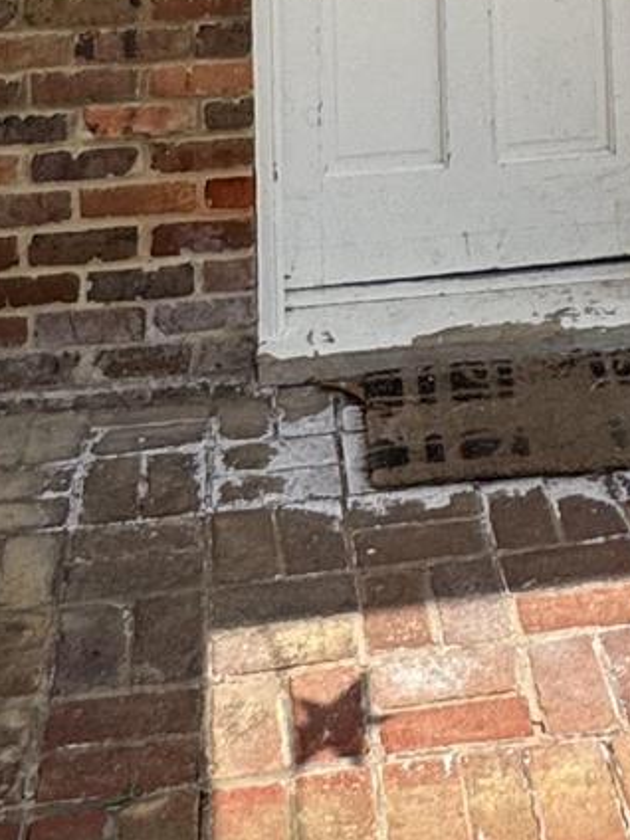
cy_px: -759
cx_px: 466
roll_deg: +3.0
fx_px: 1844
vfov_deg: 18.6
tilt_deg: +9.1
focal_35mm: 76
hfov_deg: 19.3
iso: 40
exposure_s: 1/1477
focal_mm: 2.22
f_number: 2.2
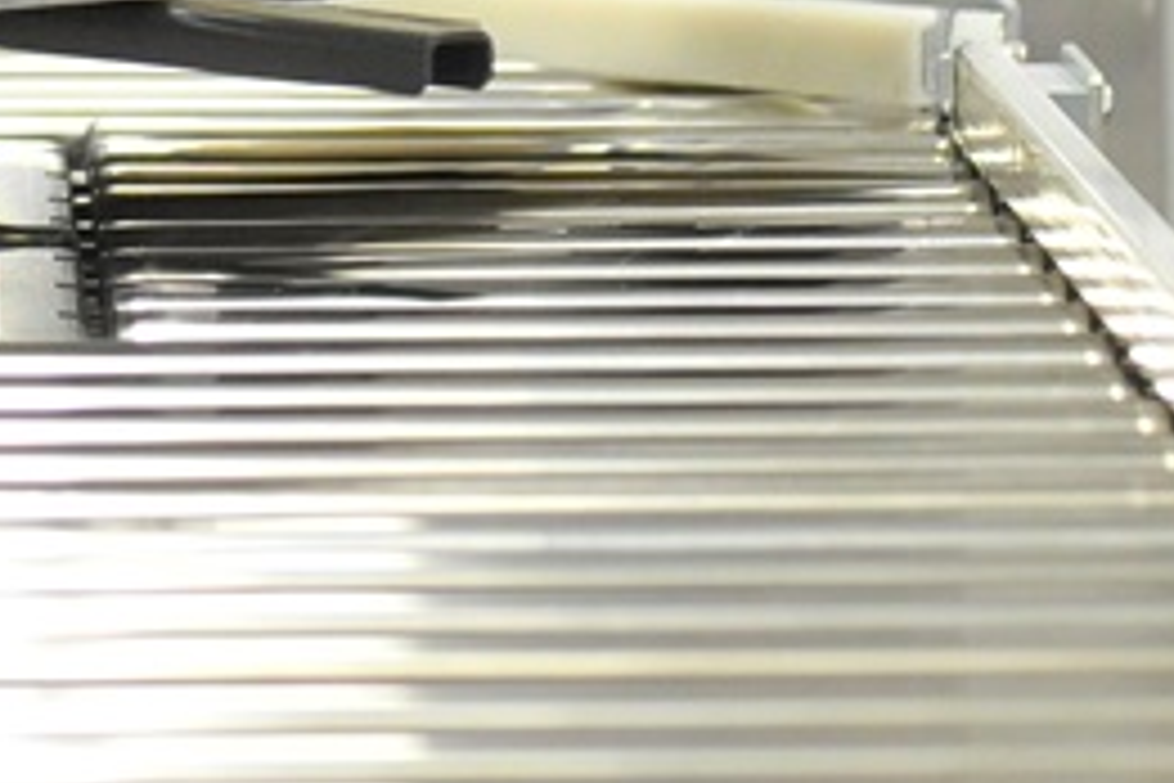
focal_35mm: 345
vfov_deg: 4.0
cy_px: -657
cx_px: 49
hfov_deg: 6.0
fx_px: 11250
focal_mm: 78
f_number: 2.8
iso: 2500
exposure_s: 1/200
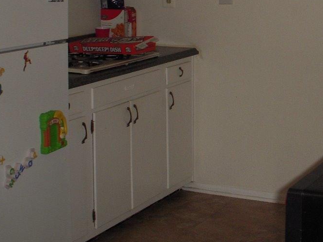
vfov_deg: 17.7
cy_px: 17
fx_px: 765
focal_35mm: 82
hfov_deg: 23.5
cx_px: 253
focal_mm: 6.3
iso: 100
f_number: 3.3
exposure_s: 1/30
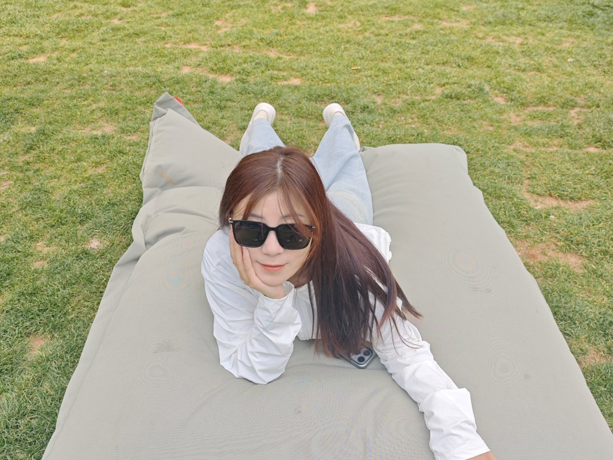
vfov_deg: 45.4
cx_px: 304
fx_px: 549
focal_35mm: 31
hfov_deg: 58.4
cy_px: 210
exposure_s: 1/1648
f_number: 1.6
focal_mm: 6.55
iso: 50
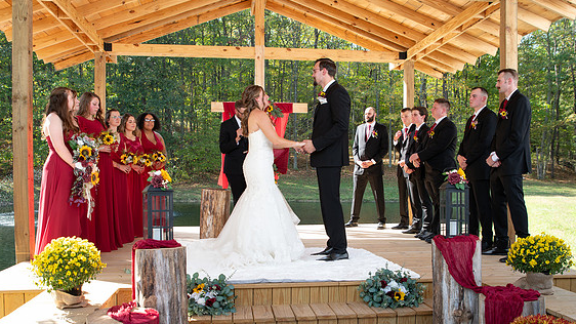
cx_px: 291
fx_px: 473
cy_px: 200
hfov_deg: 62.6
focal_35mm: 31
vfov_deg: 37.6
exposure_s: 1/200
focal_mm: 24
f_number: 4
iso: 320
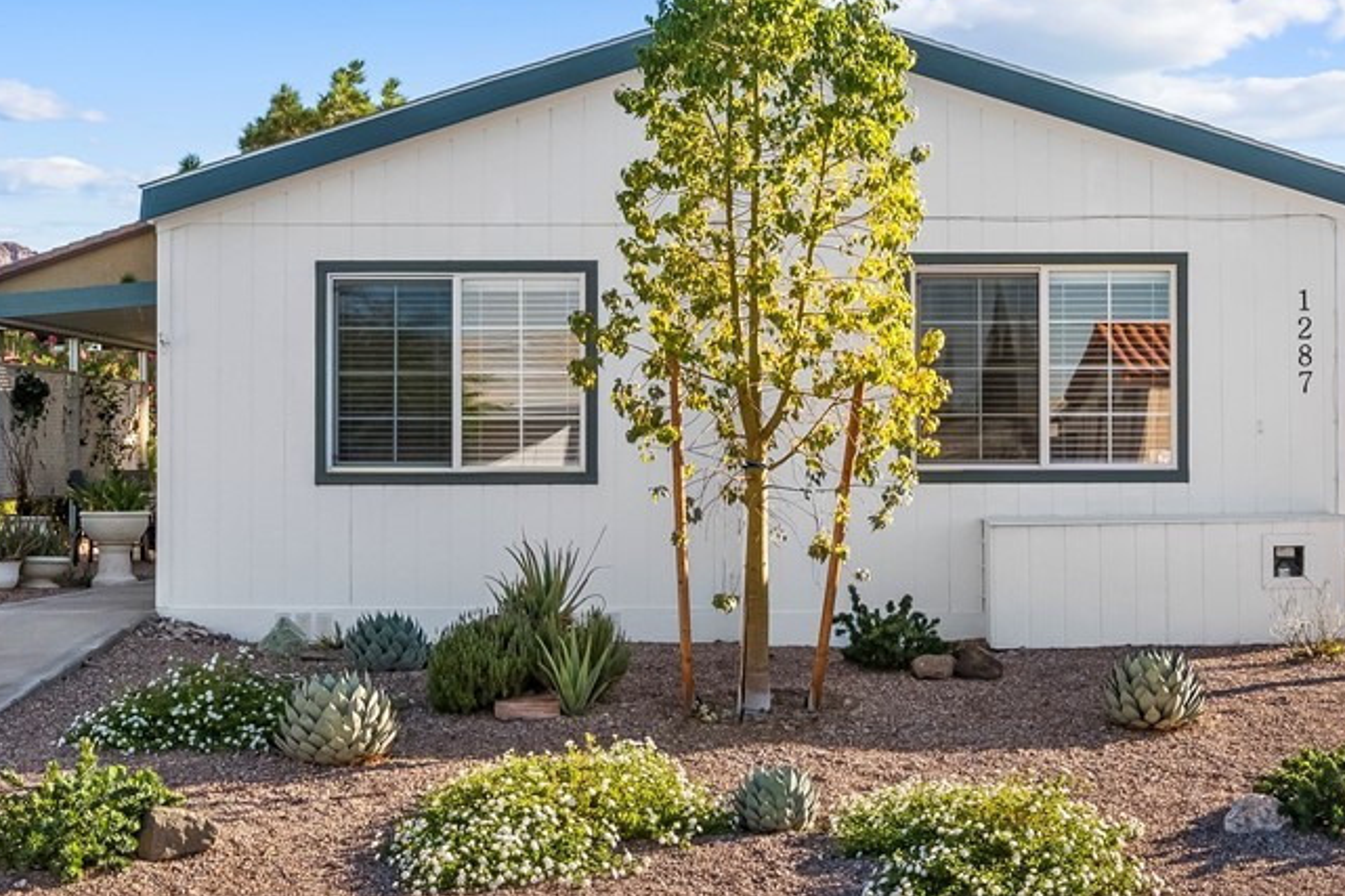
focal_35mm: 61
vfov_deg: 22.2
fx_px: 2278
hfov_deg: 32.8
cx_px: 793
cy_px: 433
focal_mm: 24
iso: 400
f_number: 8
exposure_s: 1/8000
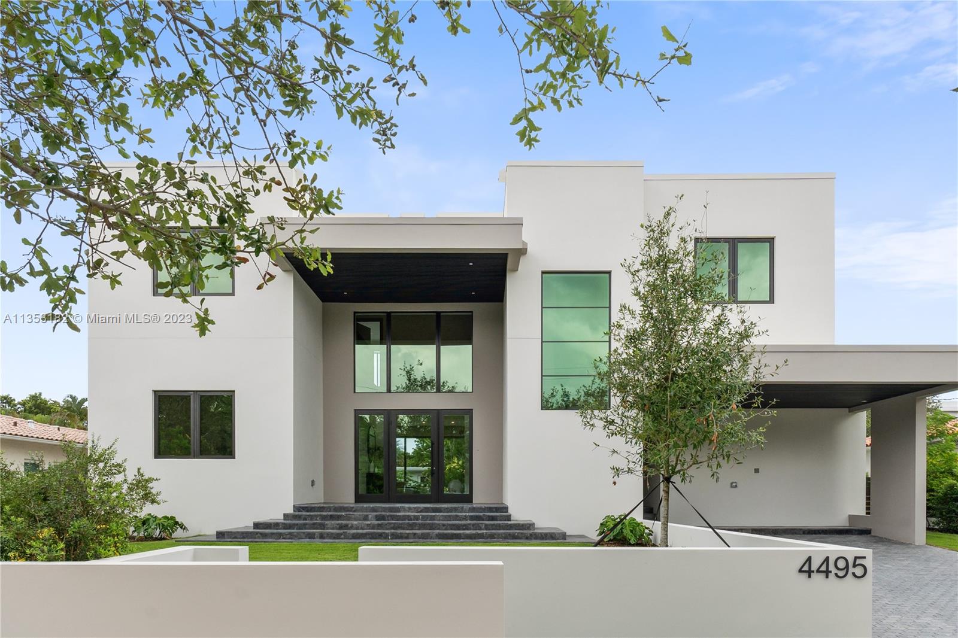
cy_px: 319
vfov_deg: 59.5
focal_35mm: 21
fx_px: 559
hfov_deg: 81.2
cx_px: 479
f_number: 8
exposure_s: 1/800
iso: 640
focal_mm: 14
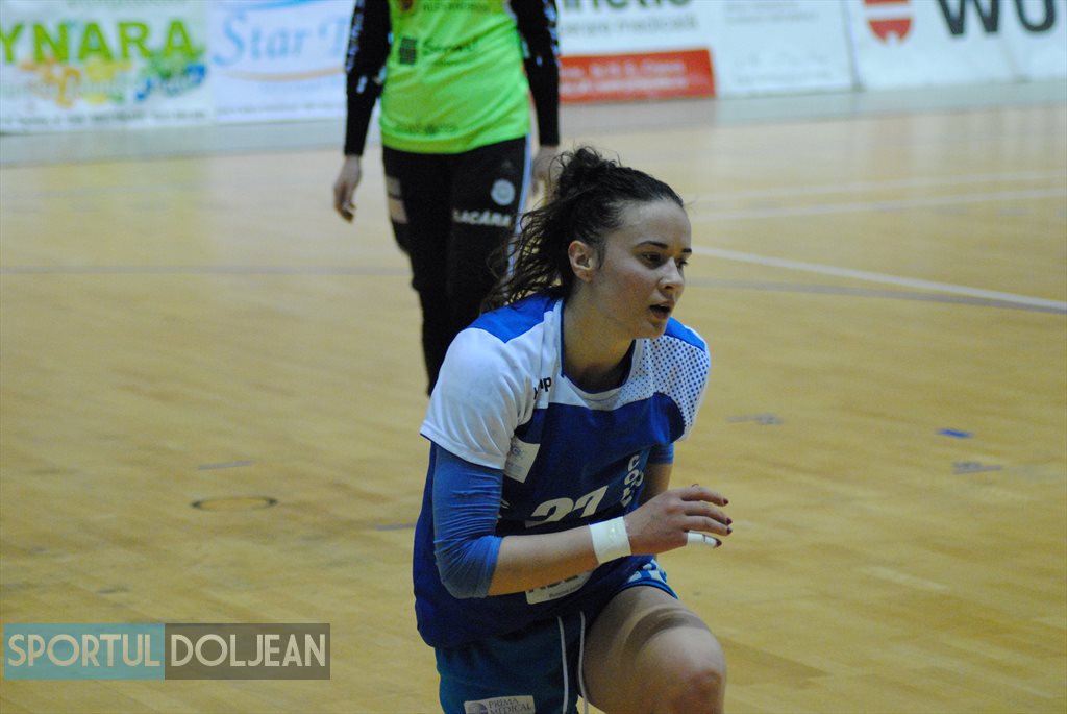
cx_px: 534
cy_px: 357
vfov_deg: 10.0
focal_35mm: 138
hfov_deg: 14.8
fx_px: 4094
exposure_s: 1/320
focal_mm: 92
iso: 1600
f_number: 4.2
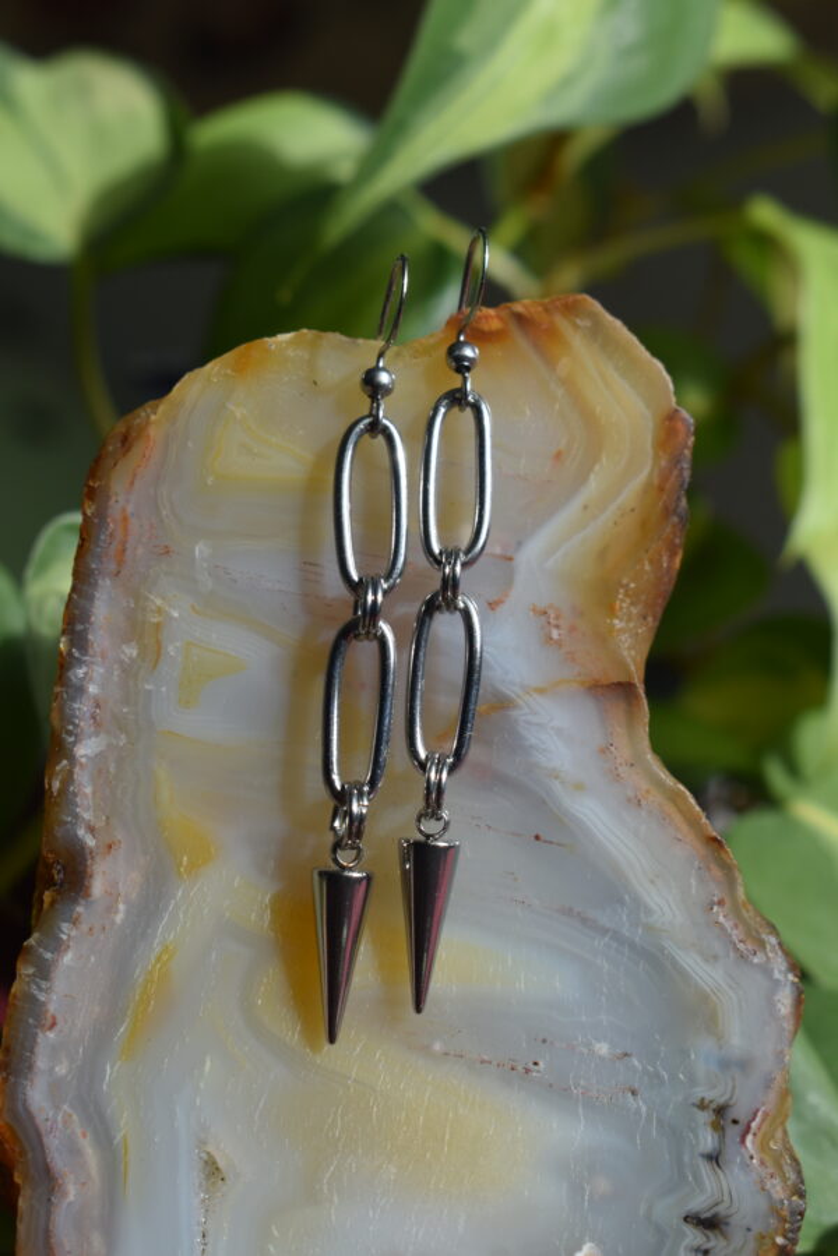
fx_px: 2200
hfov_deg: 21.6
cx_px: 419
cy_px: 628
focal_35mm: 63
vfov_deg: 31.9
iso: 100
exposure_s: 1/125
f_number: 8
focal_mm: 42
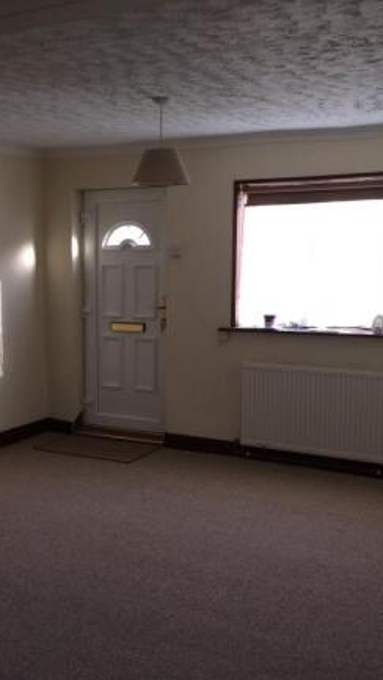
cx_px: 108
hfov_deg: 26.9
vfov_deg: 46.4
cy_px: 340
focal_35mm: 44
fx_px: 793
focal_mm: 4.12
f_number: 2.2
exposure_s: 1/31
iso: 32
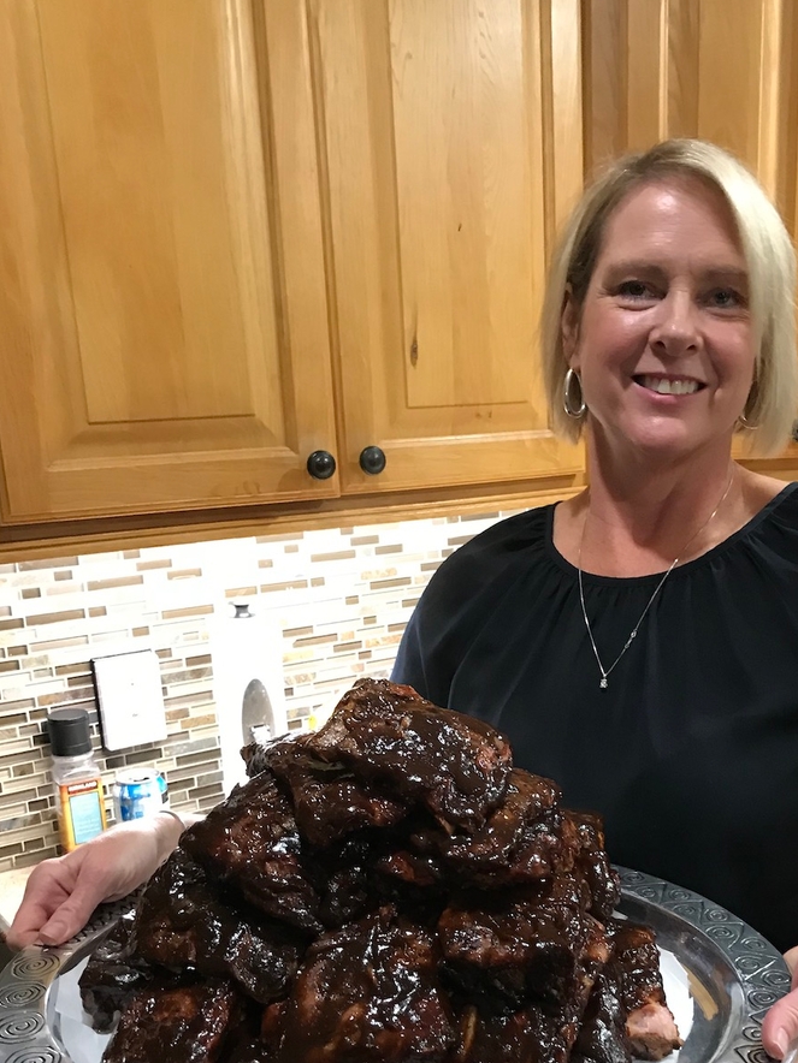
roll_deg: +2.4
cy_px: 718
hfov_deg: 37.4
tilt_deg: -16.0
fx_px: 1168
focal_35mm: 38
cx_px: 508
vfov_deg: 48.1
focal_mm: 3.99
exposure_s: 1/15
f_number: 1.8
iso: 64
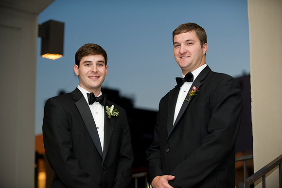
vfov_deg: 15.2
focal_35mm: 90
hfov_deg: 22.6
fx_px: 705
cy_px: 94
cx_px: 141
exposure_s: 1/60
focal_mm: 90
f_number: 2.8
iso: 640
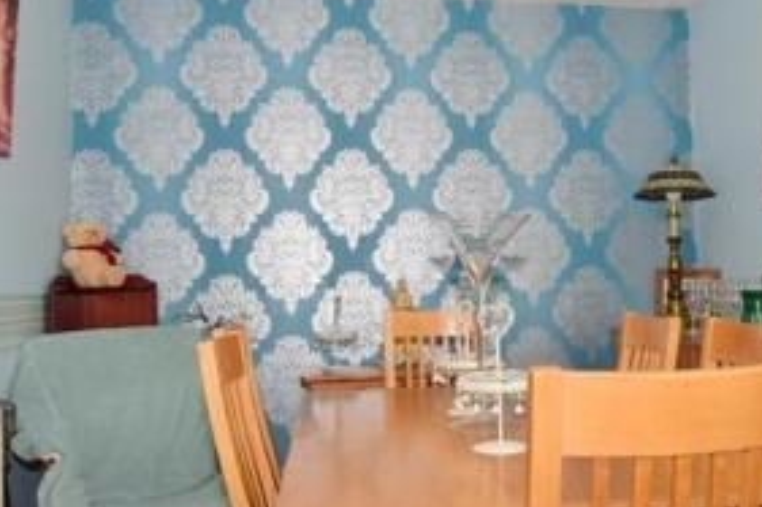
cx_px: 475
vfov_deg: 37.8
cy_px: 243
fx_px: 740
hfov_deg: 53.9
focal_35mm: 35
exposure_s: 1/60
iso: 400
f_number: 5.6
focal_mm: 10
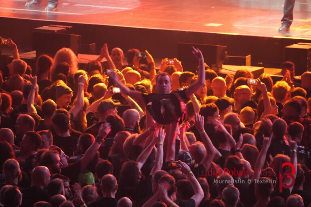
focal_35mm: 450
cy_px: 104
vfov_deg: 3.1
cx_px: 156
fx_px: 3887
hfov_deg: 4.6
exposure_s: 1/25
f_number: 6.3
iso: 6400
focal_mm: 300
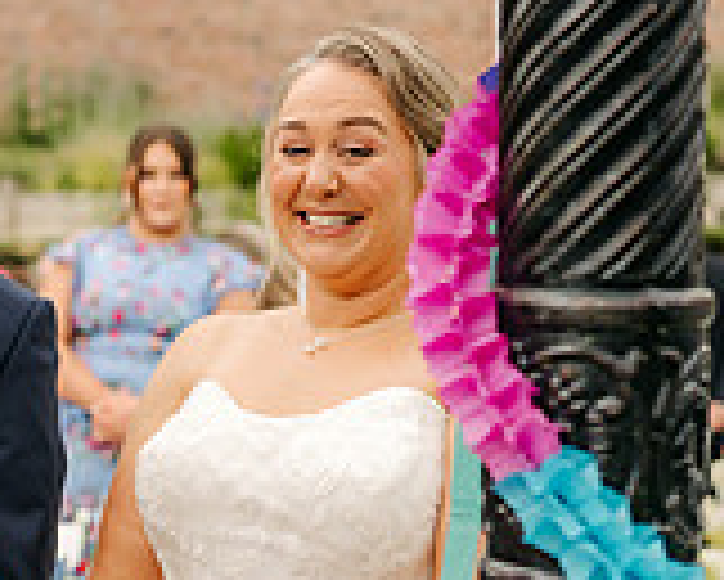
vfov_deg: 13.0
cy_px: 429
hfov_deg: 16.0
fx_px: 2530
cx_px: 0
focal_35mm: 118
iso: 100
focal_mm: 35
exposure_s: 1/2000
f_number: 2
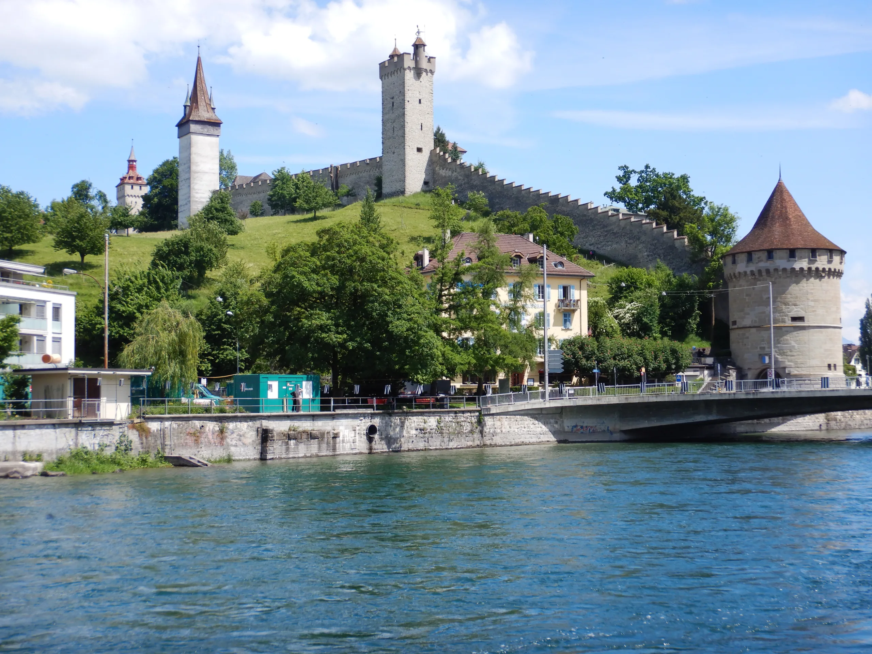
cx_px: 436
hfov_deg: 36.8
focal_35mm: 52
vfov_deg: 28.0
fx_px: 1310
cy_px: 327
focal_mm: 9.2
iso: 125
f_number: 4.3
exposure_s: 1/640
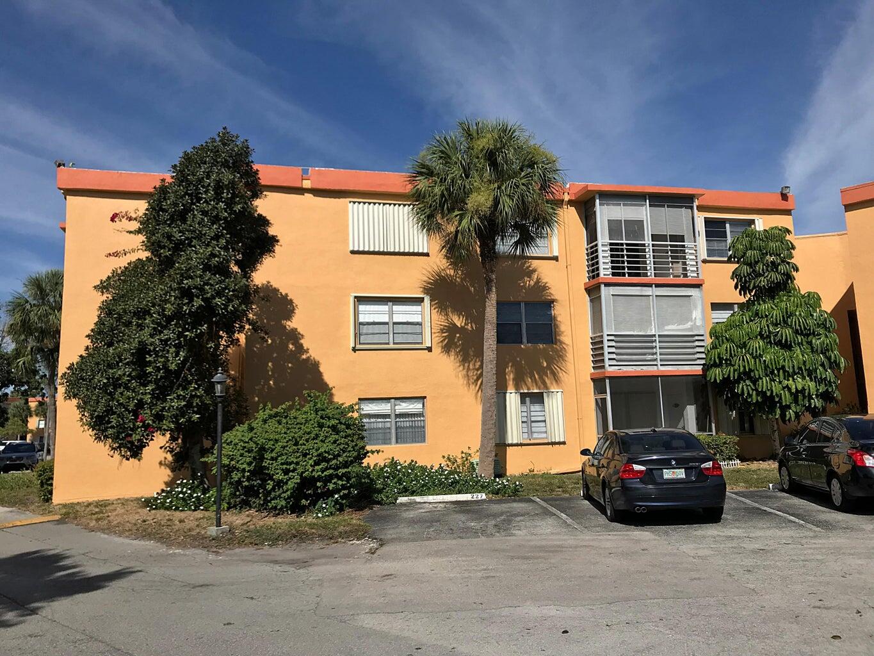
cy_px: 328
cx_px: 437
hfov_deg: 63.4
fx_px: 707
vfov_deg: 49.8
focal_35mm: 28
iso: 20
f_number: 1.8
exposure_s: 1/3690
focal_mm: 3.99
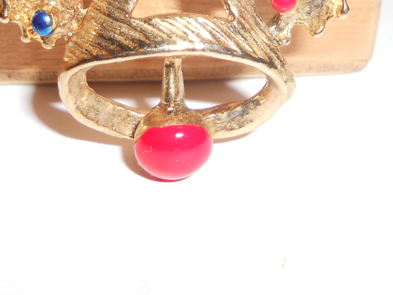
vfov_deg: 17.0
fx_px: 931
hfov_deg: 23.8
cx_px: 190
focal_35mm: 82
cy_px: -77
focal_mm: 5.8
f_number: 8.8
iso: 80
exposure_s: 1/25
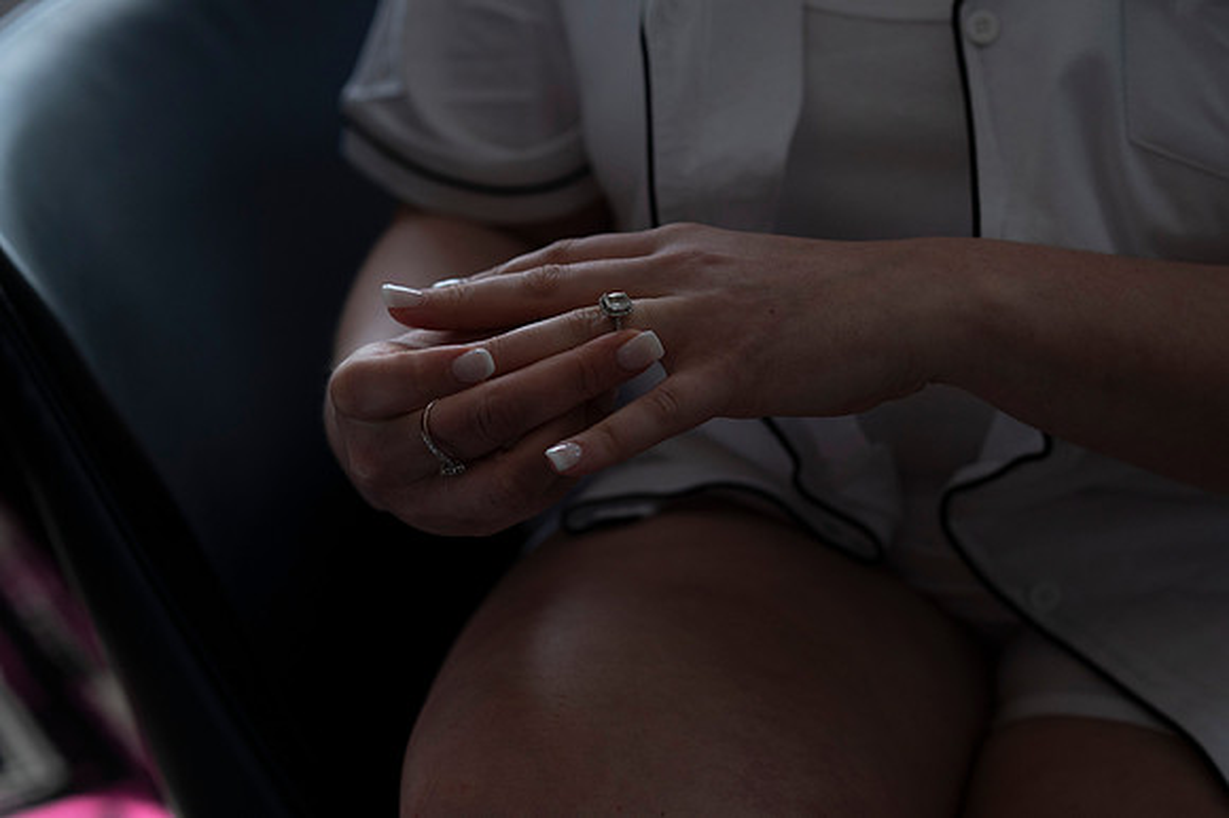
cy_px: 409
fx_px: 2900
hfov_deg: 23.9
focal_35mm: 85
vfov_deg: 16.1
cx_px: 614
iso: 1250
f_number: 4
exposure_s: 1/1000
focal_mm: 85
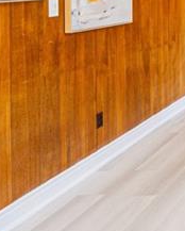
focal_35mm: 62
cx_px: 397
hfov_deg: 16.6
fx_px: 424
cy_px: -20
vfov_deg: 27.9
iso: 1000
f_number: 5
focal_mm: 14
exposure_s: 1/20
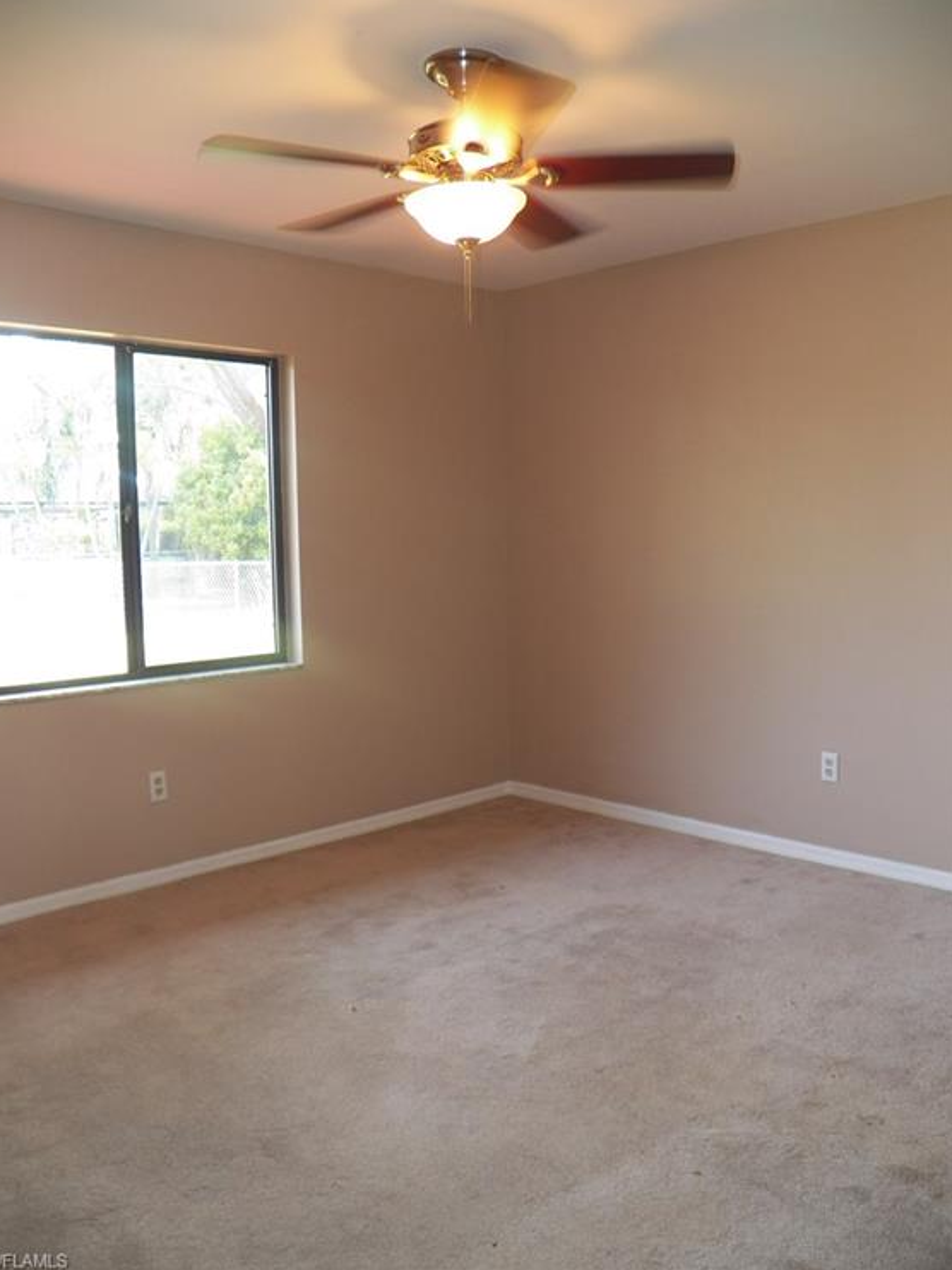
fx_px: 1064
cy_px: 616
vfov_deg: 61.7
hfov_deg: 48.2
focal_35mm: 29
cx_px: 467
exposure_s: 1/30
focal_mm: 4.9
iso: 125
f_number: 2.8
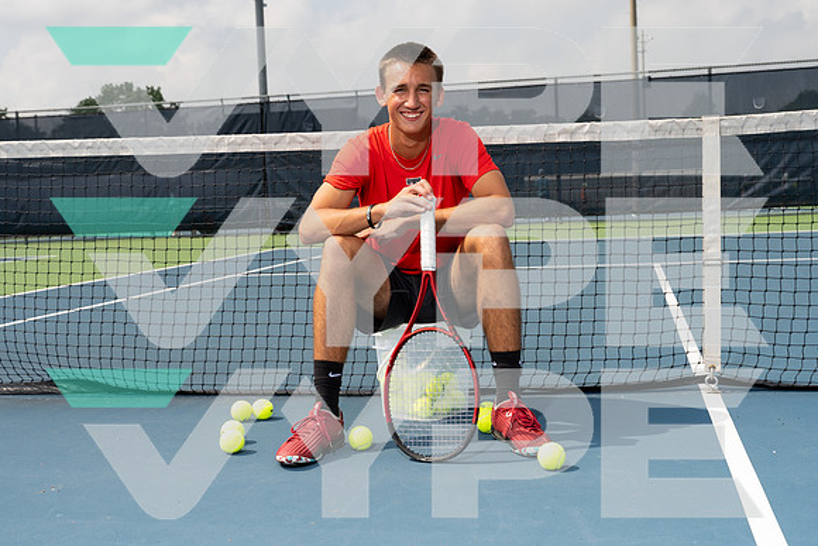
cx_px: 409
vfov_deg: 29.9
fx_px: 1023
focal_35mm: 45
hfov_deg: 43.6
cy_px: 273
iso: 100
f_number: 8
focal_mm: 45
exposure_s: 1/250
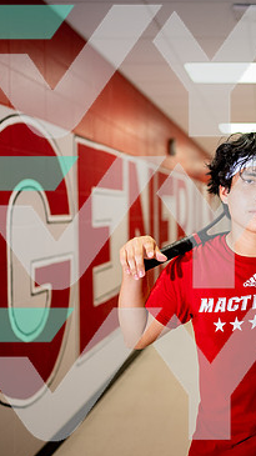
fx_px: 483
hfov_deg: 27.6
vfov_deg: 50.5
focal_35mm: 40
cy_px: 223
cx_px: 266
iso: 200
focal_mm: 24
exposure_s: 1/400
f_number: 1.4
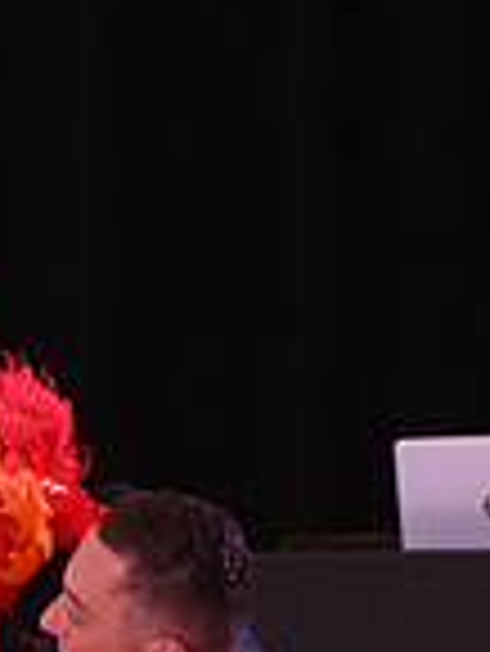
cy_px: 994
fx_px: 10497
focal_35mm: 557
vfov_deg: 3.5
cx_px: -200
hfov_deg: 2.7
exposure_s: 1/200
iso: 2500
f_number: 6.3
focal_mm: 145
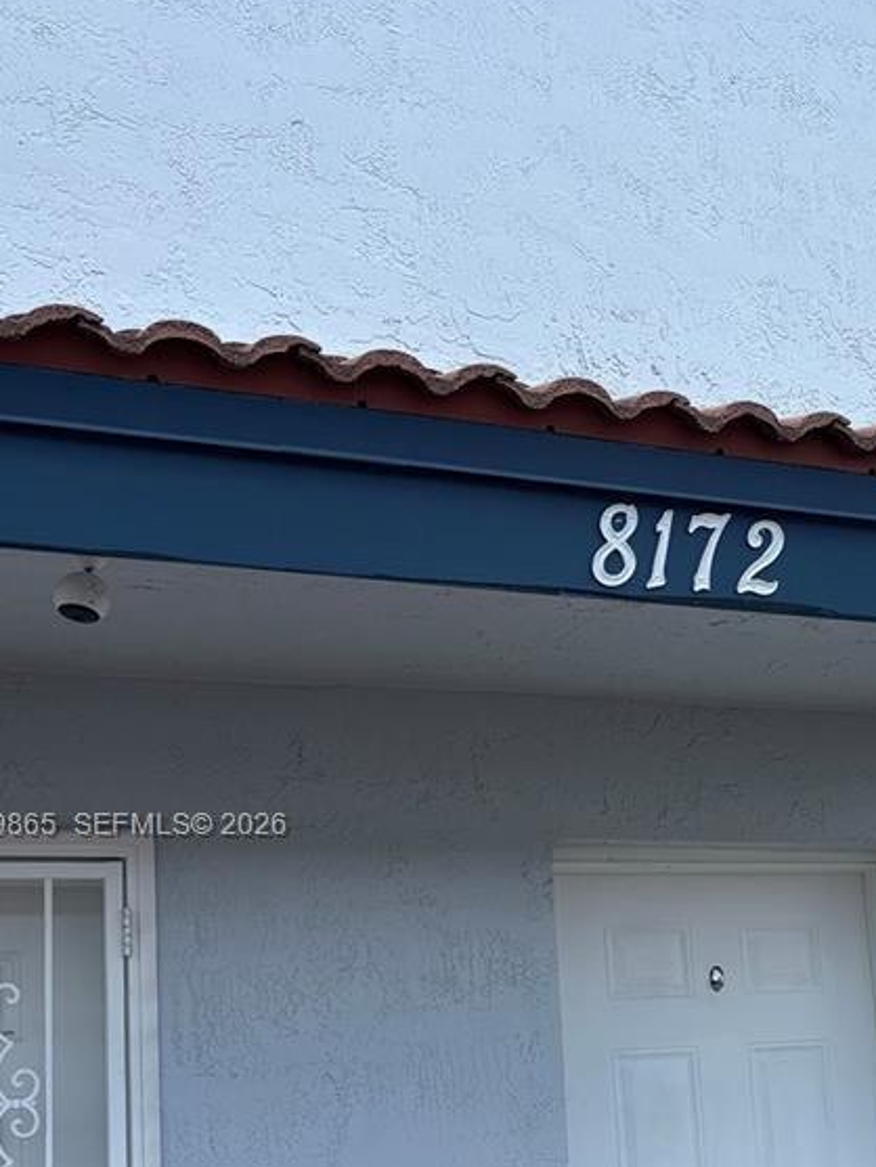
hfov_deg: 25.1
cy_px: 828
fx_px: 1889
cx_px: 842
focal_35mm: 56
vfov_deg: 33.9
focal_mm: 5.96
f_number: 1.6
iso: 50
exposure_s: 1/1499
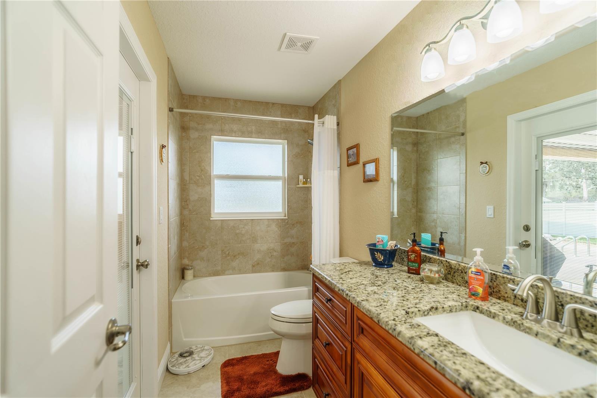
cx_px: 298
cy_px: 199
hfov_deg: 96.7
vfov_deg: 73.7
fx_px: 265
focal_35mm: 16
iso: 100
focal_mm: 16
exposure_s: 1/5000
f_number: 2.8
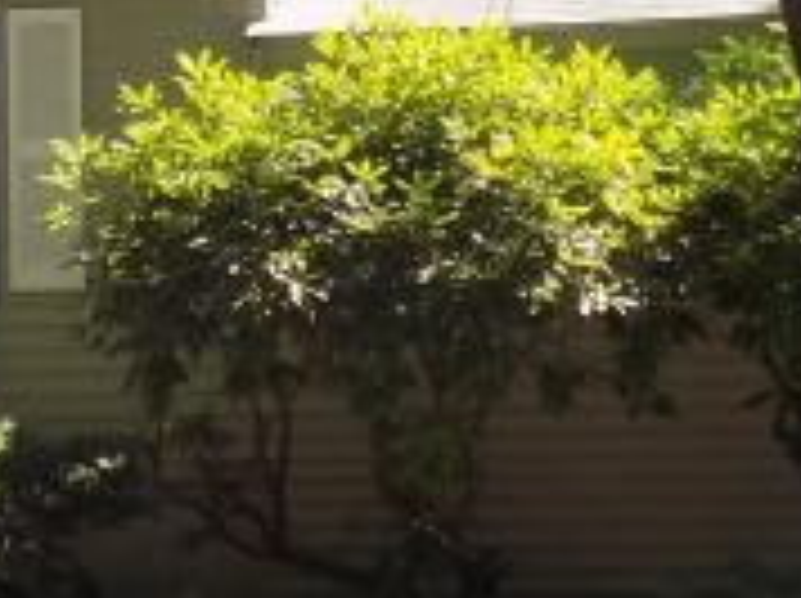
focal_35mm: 173
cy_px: -81
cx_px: -135
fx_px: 3998
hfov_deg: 11.2
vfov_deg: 8.5
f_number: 3.3
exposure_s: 1/125
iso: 80
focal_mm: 5.3
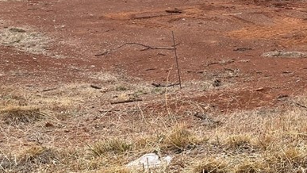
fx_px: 611
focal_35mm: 75
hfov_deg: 25.3
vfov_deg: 16.0
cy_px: 132
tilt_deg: -21.8
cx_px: 371
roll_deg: +0.4
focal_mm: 5.7
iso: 50
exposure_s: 1/607
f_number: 1.5
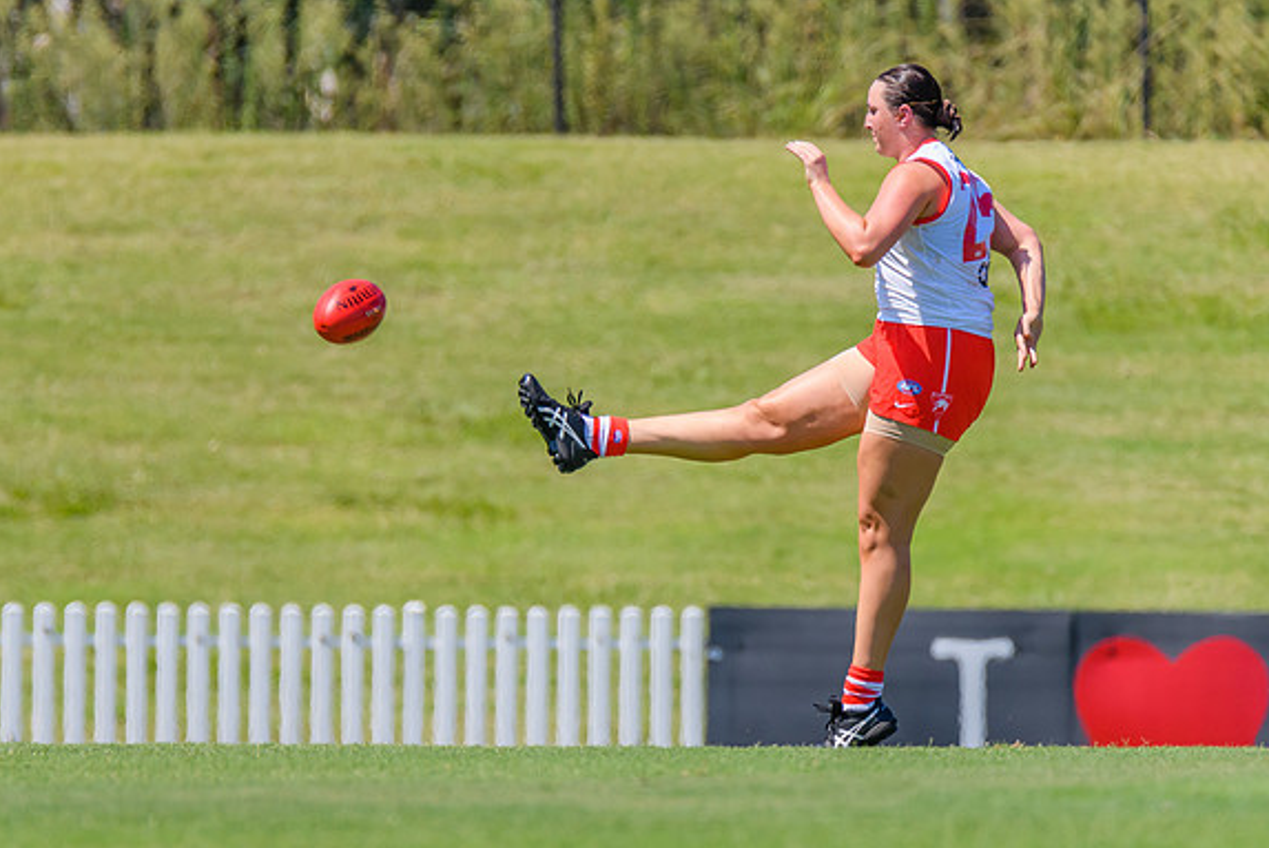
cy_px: 517
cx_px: 534
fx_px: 33230
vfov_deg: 1.5
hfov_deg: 2.2
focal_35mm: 942
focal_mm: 600
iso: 800
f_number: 7.1
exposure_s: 1/2000
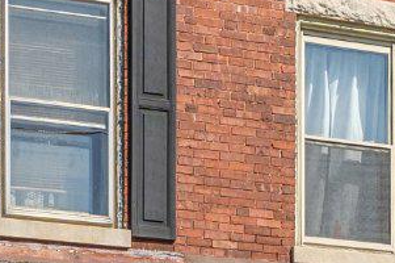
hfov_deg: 13.4
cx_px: -227
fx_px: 1567
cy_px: 562
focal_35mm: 143
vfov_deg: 8.9
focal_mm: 21
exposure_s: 1/640
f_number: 8
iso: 400
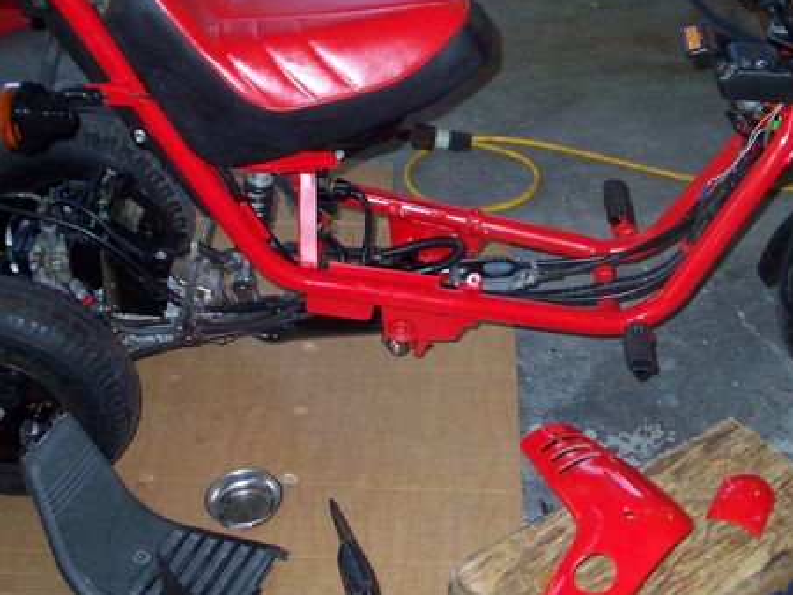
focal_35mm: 54
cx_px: 449
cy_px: 262
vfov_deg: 27.0
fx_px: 1238
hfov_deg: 35.5
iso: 200
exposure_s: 1/60
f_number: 3.9
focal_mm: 6.3
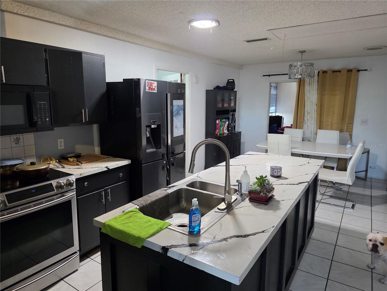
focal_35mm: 23
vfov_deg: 58.9
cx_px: 194
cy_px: 146
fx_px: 257
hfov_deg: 73.9
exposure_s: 1/120
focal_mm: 6.3
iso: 500
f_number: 1.7
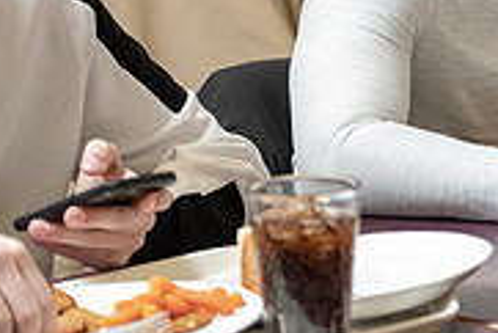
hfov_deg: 7.5
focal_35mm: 272
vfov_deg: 5.0
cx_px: 710
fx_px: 3766
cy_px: -114
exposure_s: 1/160
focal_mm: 85
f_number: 3.5
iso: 1250
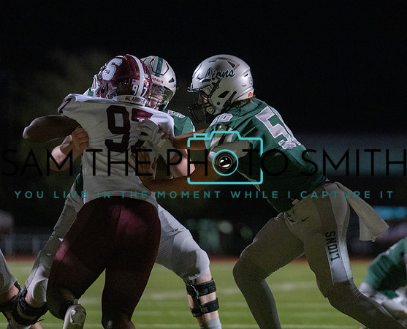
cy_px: 119
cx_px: 268
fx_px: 3083
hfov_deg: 7.5
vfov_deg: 6.1
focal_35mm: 255
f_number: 2.8
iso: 10000
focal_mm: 176
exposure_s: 1/1250
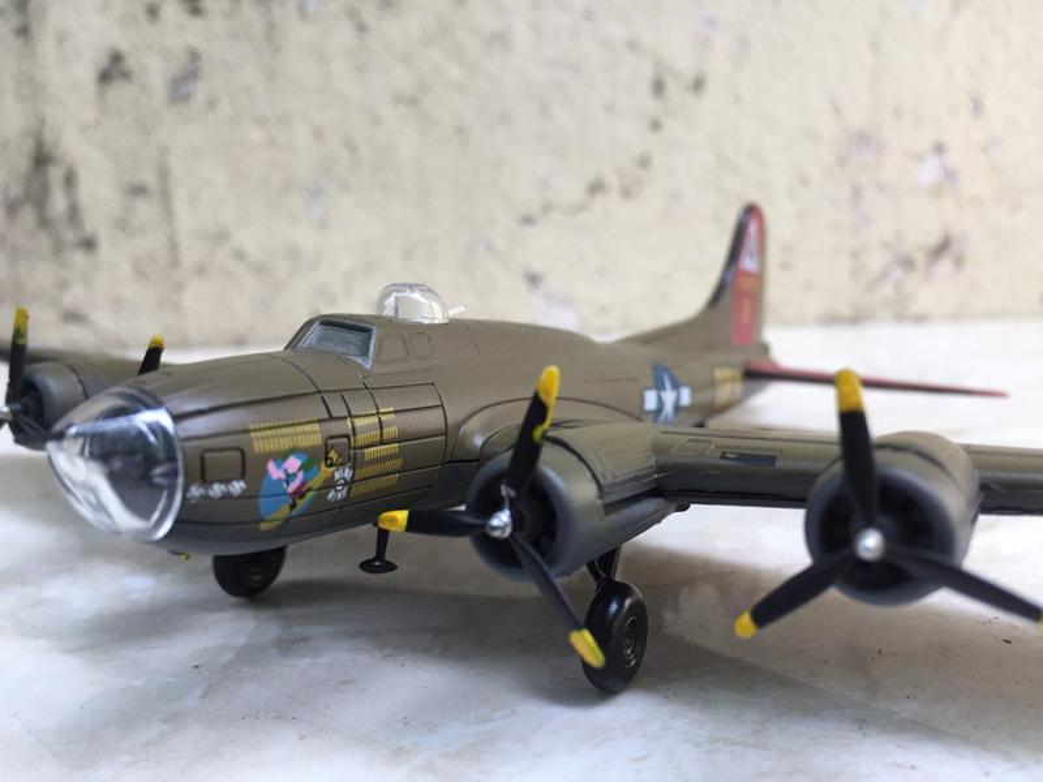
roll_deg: +0.6
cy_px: 391
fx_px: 874
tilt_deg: -10.9
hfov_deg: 61.7
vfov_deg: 48.2
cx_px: 522
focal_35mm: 29
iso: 50
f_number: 2.2
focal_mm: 4.15
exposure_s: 1/100
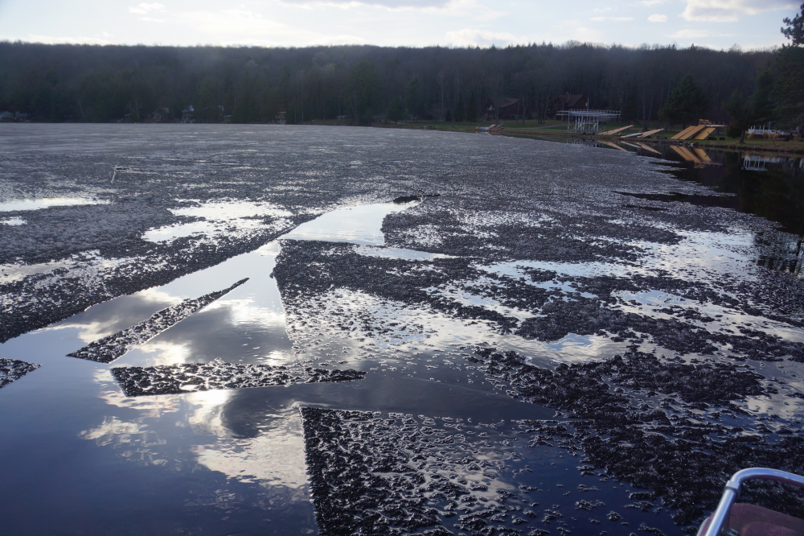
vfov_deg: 47.9
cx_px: 402
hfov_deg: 67.4
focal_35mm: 27
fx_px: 603
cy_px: 268
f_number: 9
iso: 100
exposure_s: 1/100
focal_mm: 18
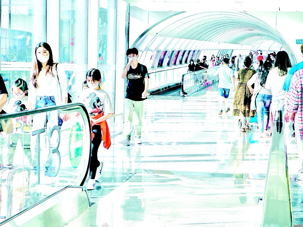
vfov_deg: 19.1
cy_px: 114
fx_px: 674
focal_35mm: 77
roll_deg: -1.6
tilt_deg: -4.2
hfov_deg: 25.3
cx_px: 152
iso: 32
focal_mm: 9
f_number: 2.8
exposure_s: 1/279
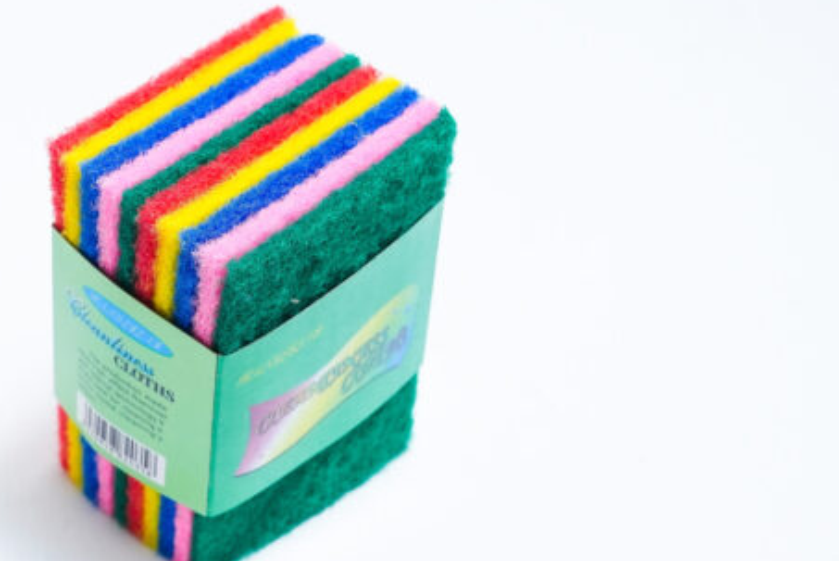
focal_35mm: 88
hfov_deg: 22.9
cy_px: 318
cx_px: 206
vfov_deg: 15.6
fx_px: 2053
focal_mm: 57
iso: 3200
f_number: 9
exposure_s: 1/200
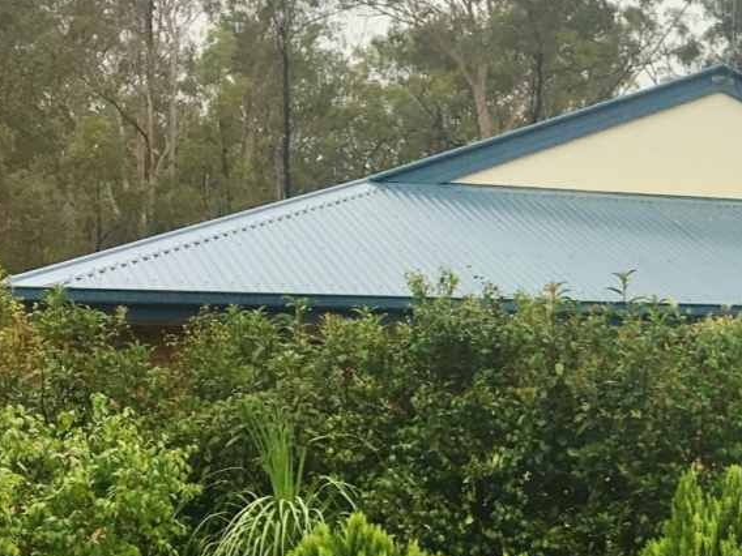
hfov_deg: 18.7
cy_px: 450
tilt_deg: +1.4
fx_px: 2101
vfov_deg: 15.0
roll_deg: +1.0
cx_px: 952
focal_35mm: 98
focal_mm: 4.15
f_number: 2.2
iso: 25
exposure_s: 1/50
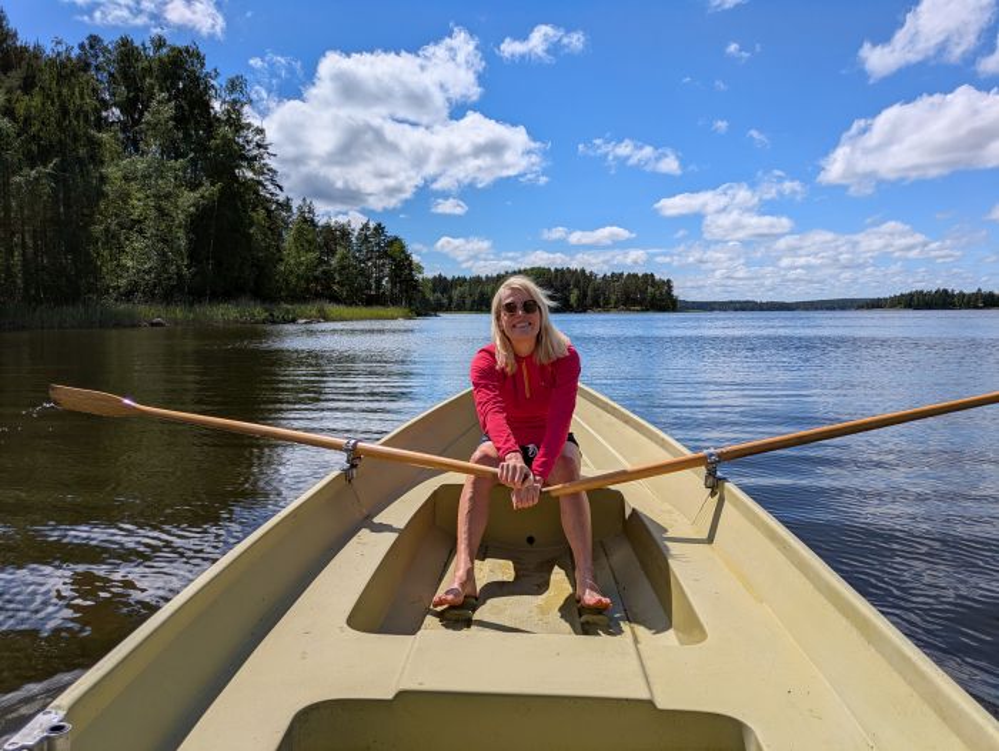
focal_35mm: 25
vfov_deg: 54.9
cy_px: 376
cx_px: 500
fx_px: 722
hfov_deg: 69.4
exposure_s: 1/3953
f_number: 1.89
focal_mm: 5.43
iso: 45
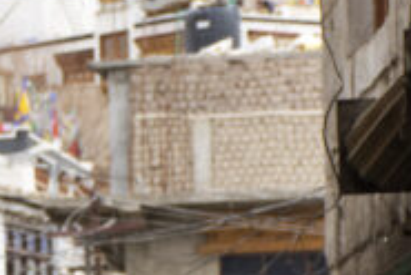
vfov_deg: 2.8
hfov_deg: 4.1
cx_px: -202
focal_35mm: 497
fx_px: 5683
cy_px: 496
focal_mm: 60
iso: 200
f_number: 6.3
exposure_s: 1/1250
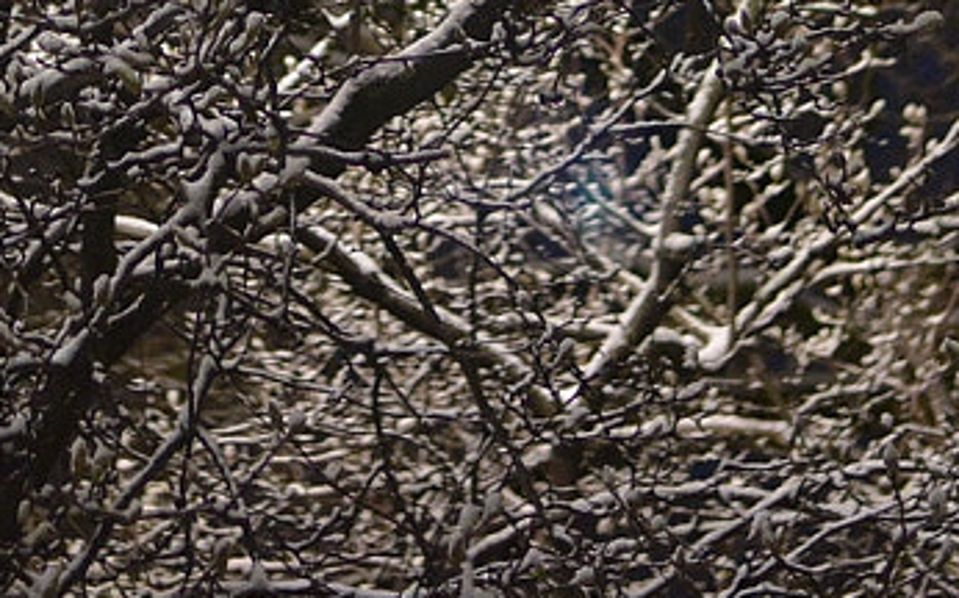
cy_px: -864
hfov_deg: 8.9
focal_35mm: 236
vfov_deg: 5.4
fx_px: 6166
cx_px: 280
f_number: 1.8
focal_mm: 50
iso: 2000
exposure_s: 1/160
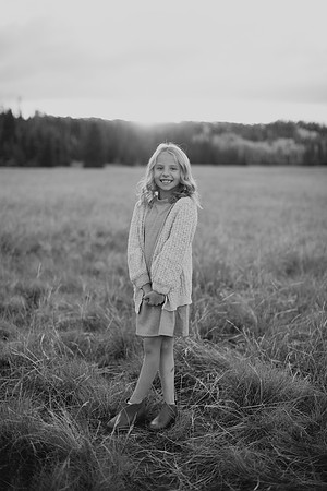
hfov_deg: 27.0
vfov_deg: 39.6
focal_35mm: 50
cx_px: 164
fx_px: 681
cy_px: 246
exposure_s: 1/500
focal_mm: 50
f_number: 2
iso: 160
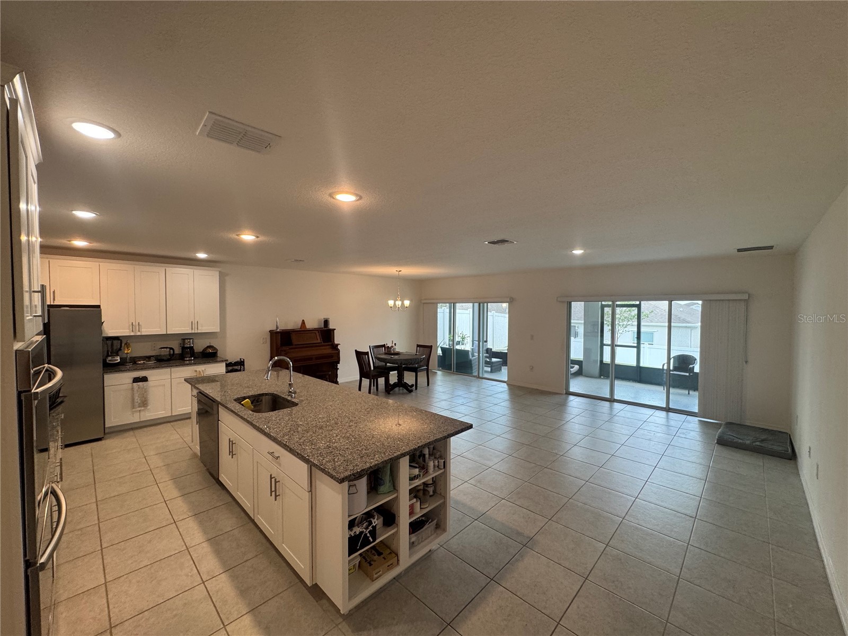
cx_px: 424
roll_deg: -0.2
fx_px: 343
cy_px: 318
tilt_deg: -2.4
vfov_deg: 85.7
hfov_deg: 102.1
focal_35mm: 14
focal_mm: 2.22
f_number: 2.2
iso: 160
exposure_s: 1/120
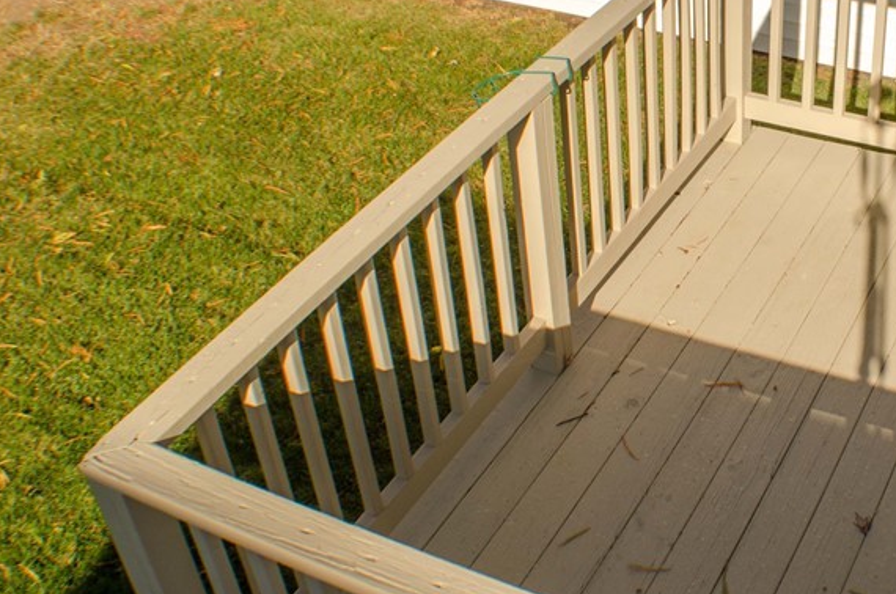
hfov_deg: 30.8
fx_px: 1565
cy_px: 134
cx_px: 768
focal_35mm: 63
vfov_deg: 21.3
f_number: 11
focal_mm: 22
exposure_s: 1/160
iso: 100
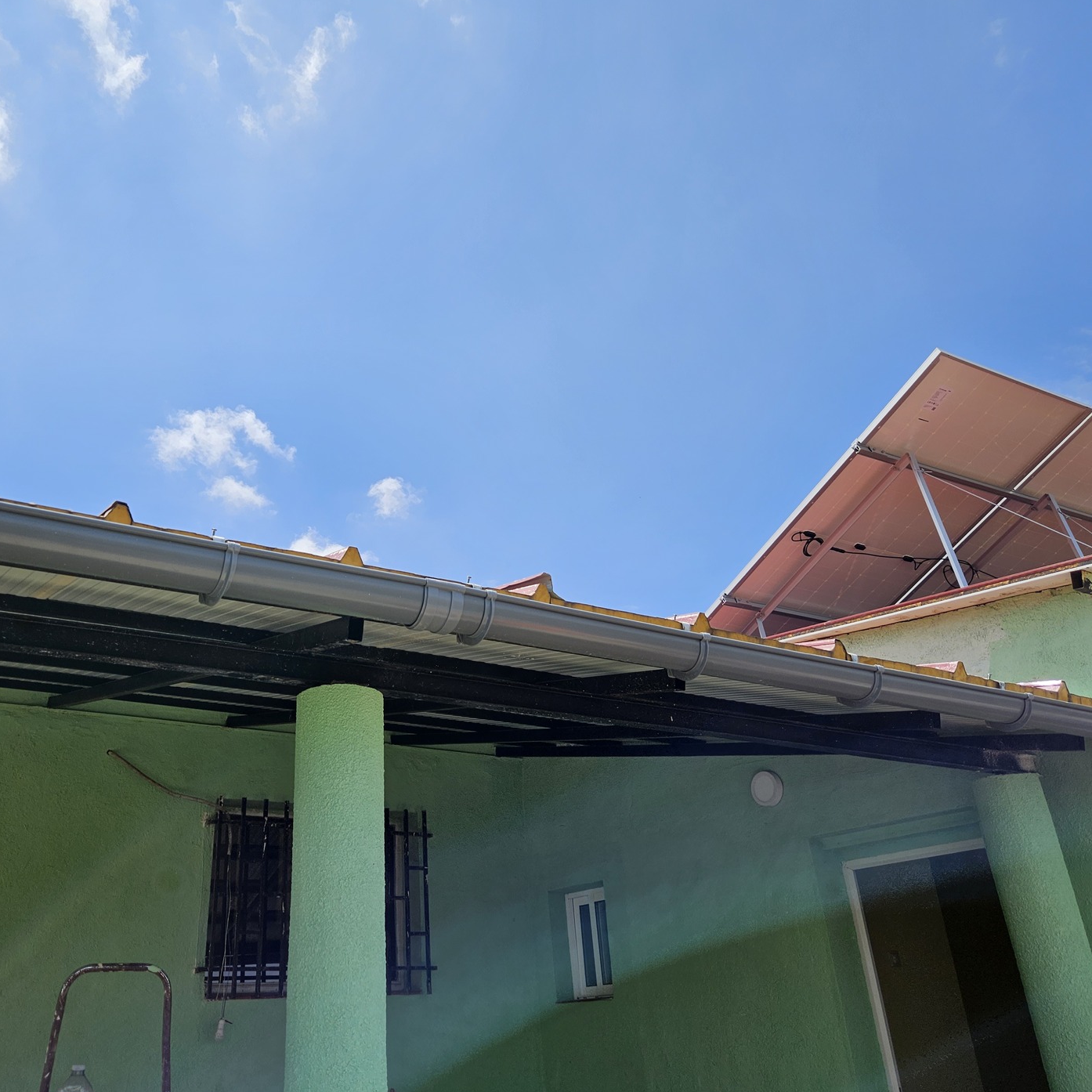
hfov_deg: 56.7
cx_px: 421
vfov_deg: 57.3
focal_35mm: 28
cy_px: 548
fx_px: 999
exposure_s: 1/2371
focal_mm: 5.4
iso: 25
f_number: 1.8
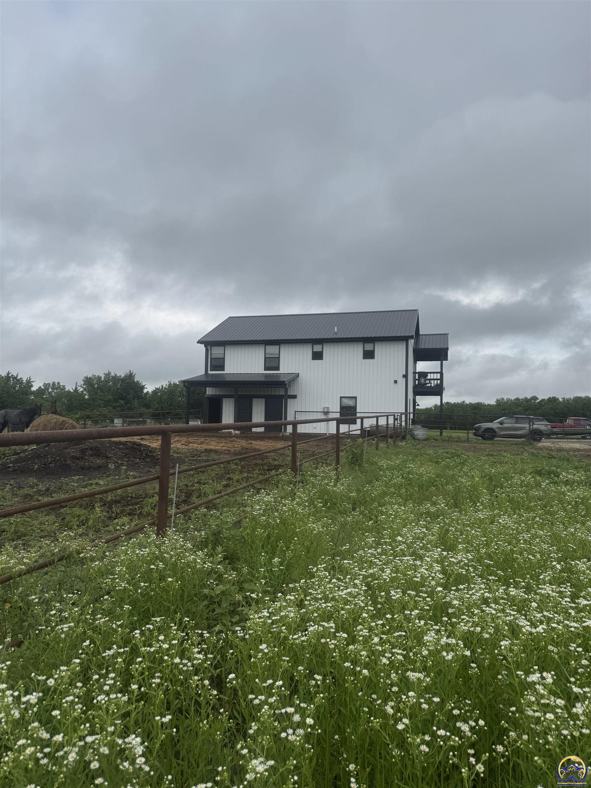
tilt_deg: +4.1
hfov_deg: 56.8
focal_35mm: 24
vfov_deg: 71.6
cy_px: 394
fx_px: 546
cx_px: 296
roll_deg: -1.0
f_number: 1.78
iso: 80
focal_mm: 6.76
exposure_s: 1/6410
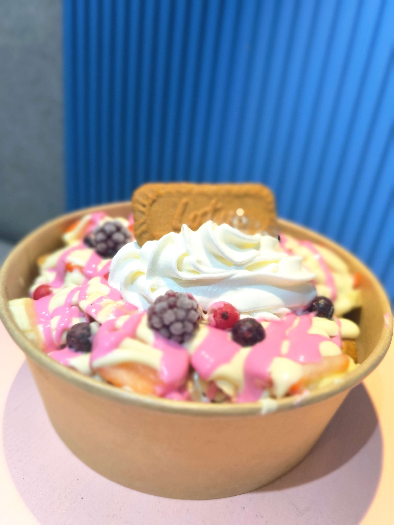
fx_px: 349
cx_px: 197
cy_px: 262
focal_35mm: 23
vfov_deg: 73.9
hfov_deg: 58.9
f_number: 1.65
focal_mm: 6.14
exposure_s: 1/100
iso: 800
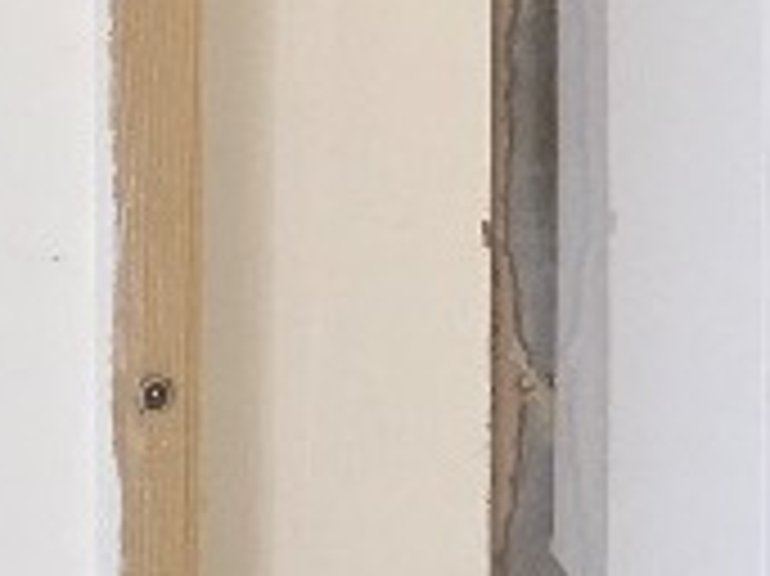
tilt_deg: -5.0
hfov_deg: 9.3
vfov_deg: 7.0
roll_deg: +0.1
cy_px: -567
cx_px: 1382
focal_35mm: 204
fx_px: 4535
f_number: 2.2
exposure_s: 1/33
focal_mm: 4.15
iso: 25
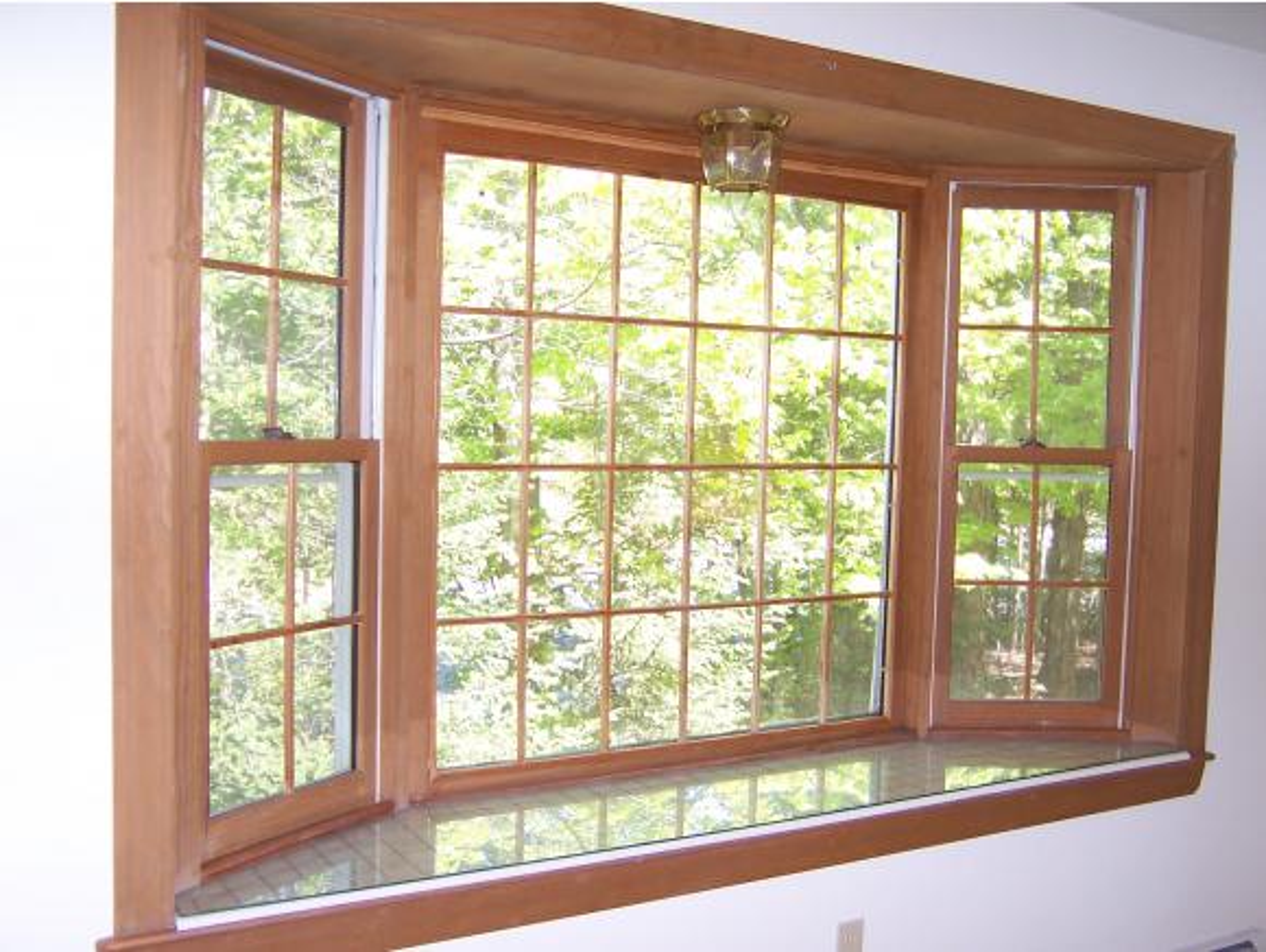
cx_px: 633
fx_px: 1318
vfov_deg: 39.7
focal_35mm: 36
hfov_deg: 51.3
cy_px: 476
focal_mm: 5.6
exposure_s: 1/60
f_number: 2.8
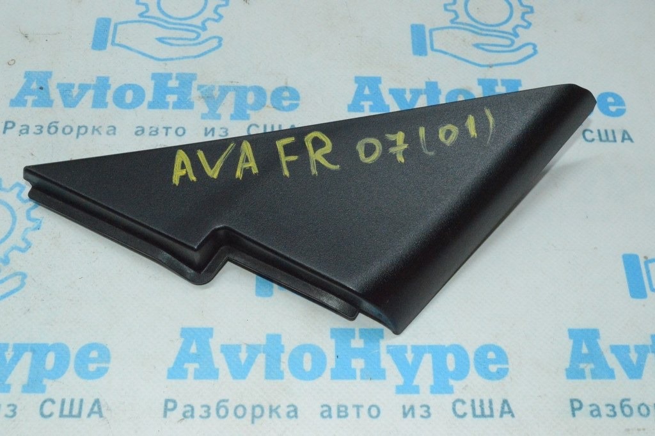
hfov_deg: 42.4
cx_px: 328
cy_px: 218
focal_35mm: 46
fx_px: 845
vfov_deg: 28.9
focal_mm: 31
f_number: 16
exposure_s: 1/200
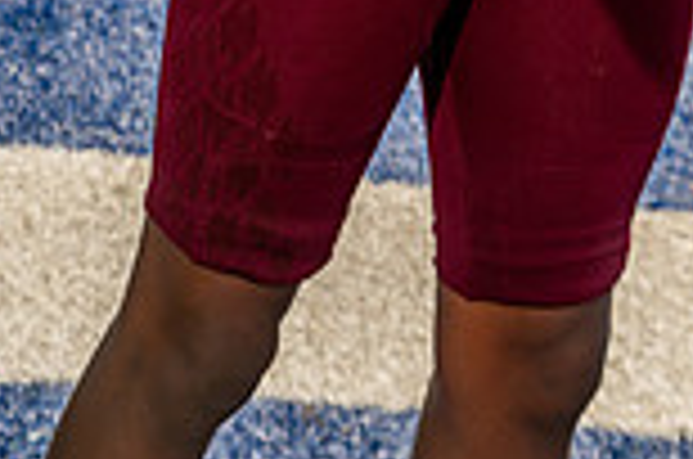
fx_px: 3150
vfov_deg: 7.9
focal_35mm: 164
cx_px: 608
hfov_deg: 12.5
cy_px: -526
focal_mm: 56
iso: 100
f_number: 5.6
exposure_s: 1/500
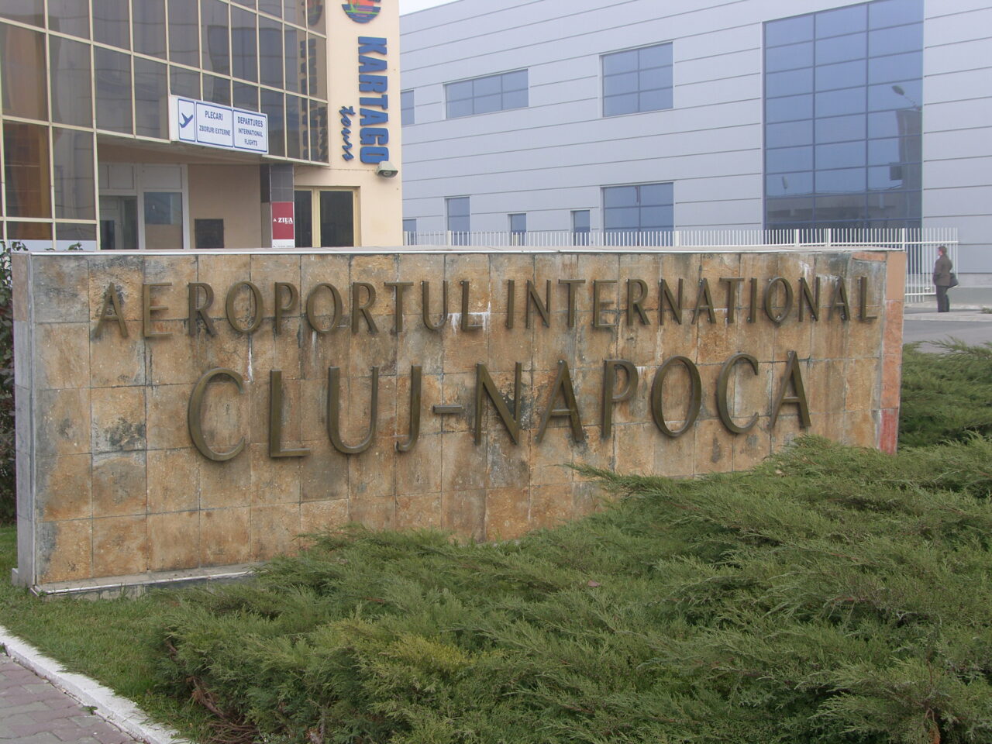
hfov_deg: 32.2
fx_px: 1719
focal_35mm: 60
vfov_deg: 24.4
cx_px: 496
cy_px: 372
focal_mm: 15.5
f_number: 4.6
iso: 50
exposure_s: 1/160
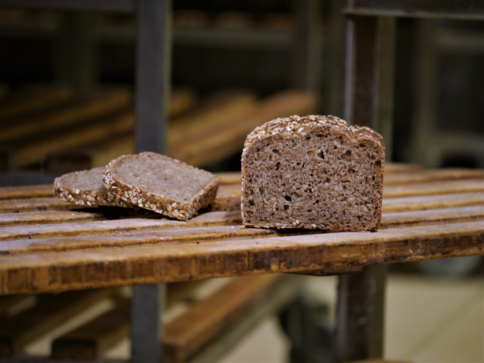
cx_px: 242
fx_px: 4195
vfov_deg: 5.0
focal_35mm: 300
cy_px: 182
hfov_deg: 6.6
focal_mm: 150
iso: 800
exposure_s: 1/15
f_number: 5.6
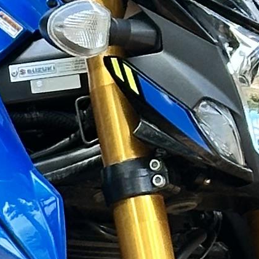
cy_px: 197
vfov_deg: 4.3
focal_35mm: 406
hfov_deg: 4.3
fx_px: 3437
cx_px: -58
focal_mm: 6.86
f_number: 1.78
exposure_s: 1/368
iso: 64
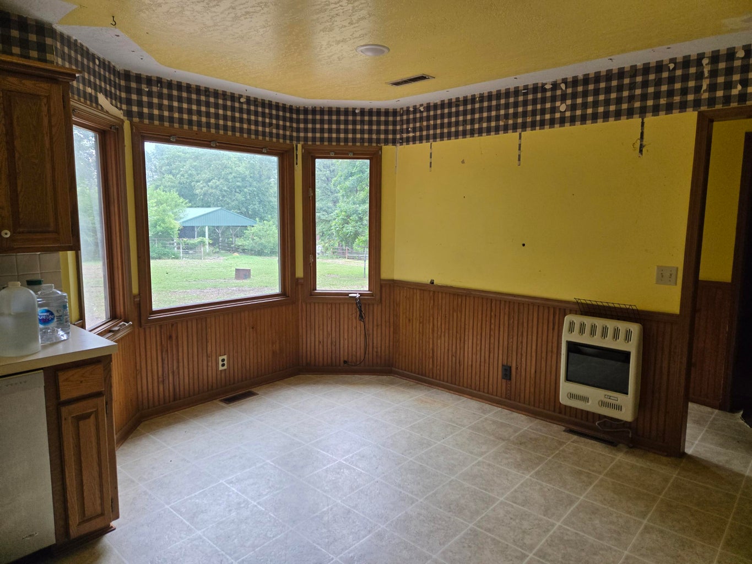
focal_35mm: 23
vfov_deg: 58.9
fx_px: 500
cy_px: 282
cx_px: 376
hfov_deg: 73.9
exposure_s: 1/508
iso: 160
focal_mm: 5.4
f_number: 1.8
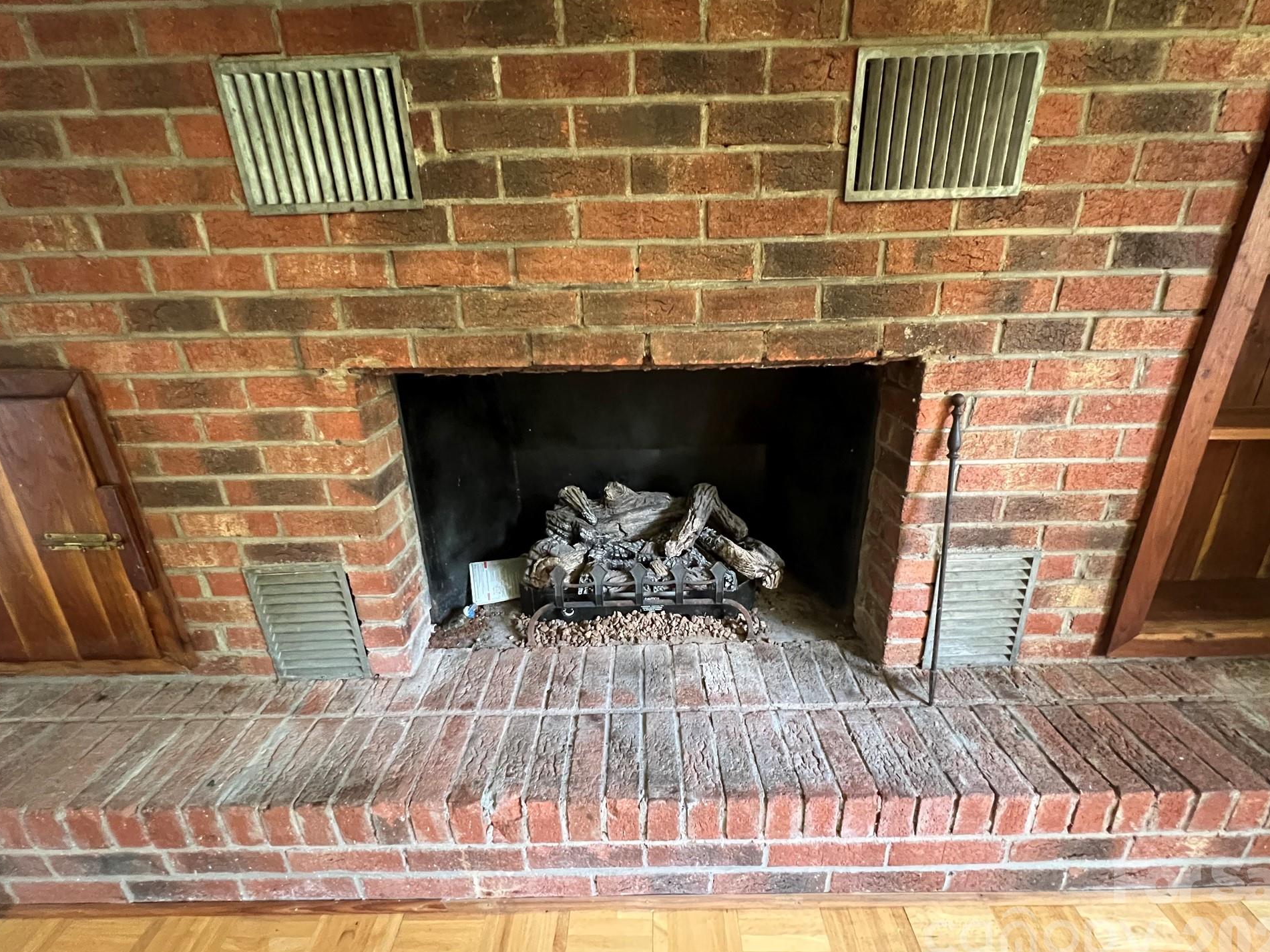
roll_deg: +2.3
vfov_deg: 85.7
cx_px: 643
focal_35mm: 14
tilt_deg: -18.8
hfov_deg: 102.1
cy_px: 475
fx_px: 514
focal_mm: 1.57
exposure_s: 1/42
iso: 1000
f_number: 1.8
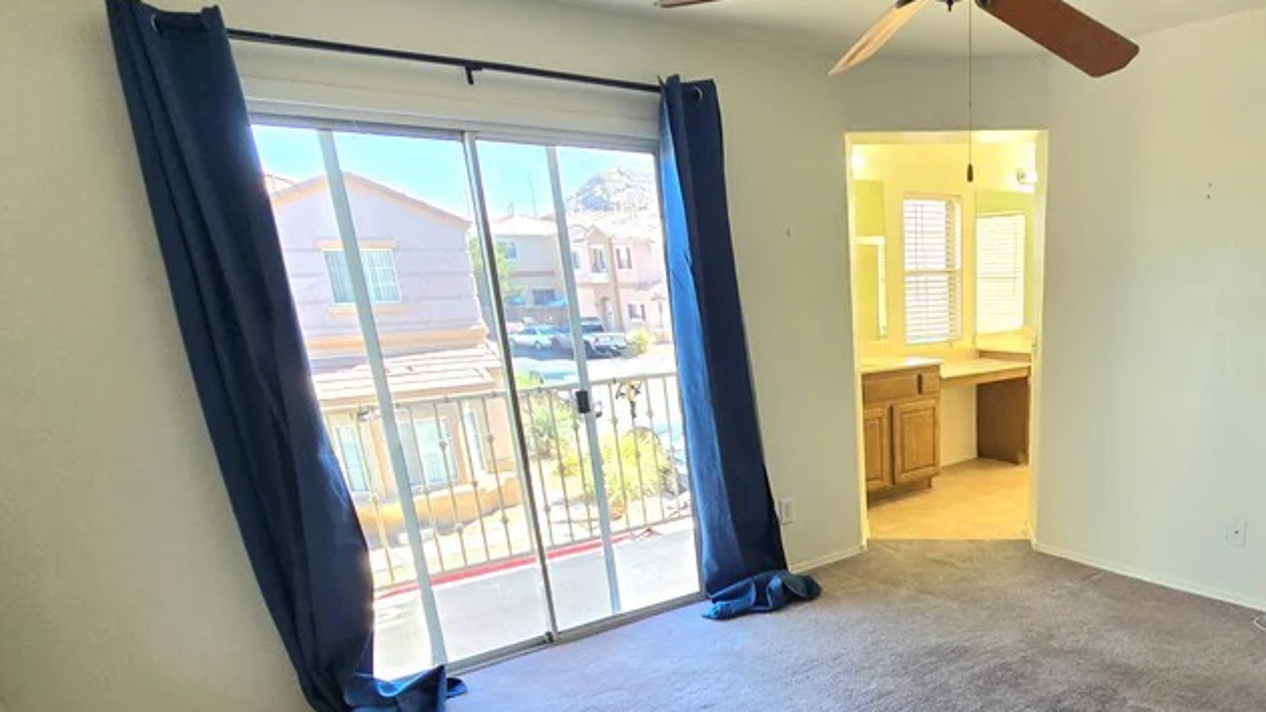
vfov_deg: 47.2
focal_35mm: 23
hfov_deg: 74.2
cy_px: 558
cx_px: 917
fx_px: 772
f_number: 2.2
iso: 50
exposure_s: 1/120
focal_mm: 2.2
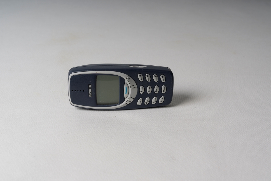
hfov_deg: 39.6
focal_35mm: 50
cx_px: 136
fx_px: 376
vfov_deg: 27.0
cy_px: 90
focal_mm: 50
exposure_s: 1/125
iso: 100
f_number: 11
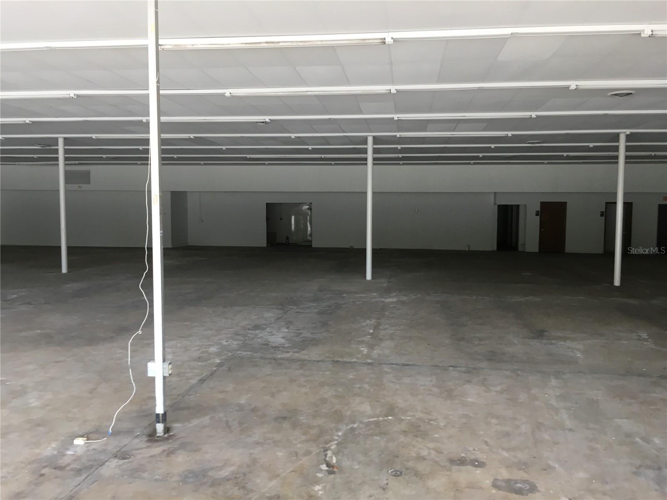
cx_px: 334
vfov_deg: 48.2
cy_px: 250
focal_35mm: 29
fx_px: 559
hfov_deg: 61.7
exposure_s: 1/40
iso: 32
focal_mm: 4.15
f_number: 2.2
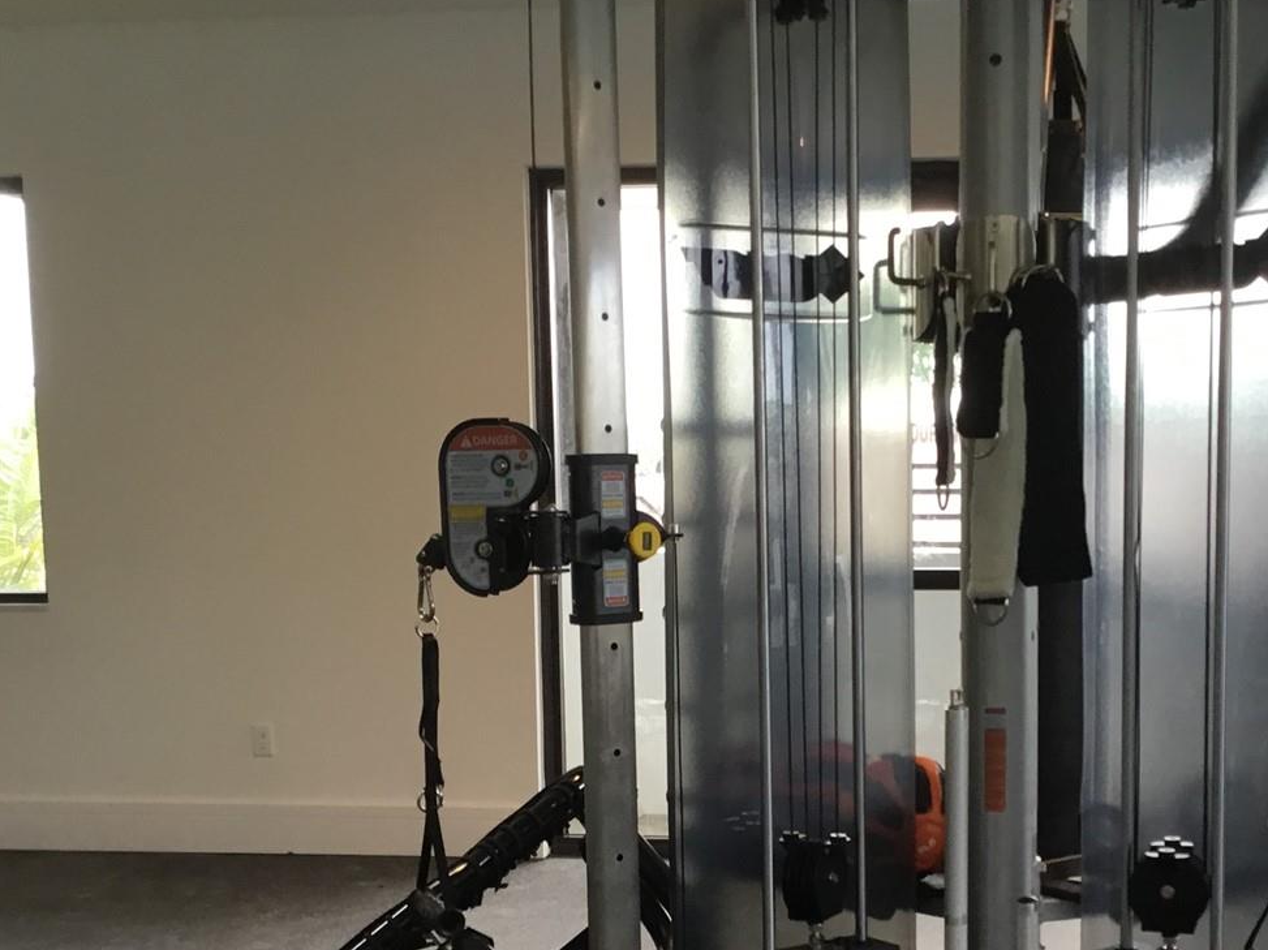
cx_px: 831
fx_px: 1867
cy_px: 689
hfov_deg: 37.2
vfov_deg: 28.2
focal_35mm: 51
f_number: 2.4
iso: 25
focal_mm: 3.3
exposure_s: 1/30
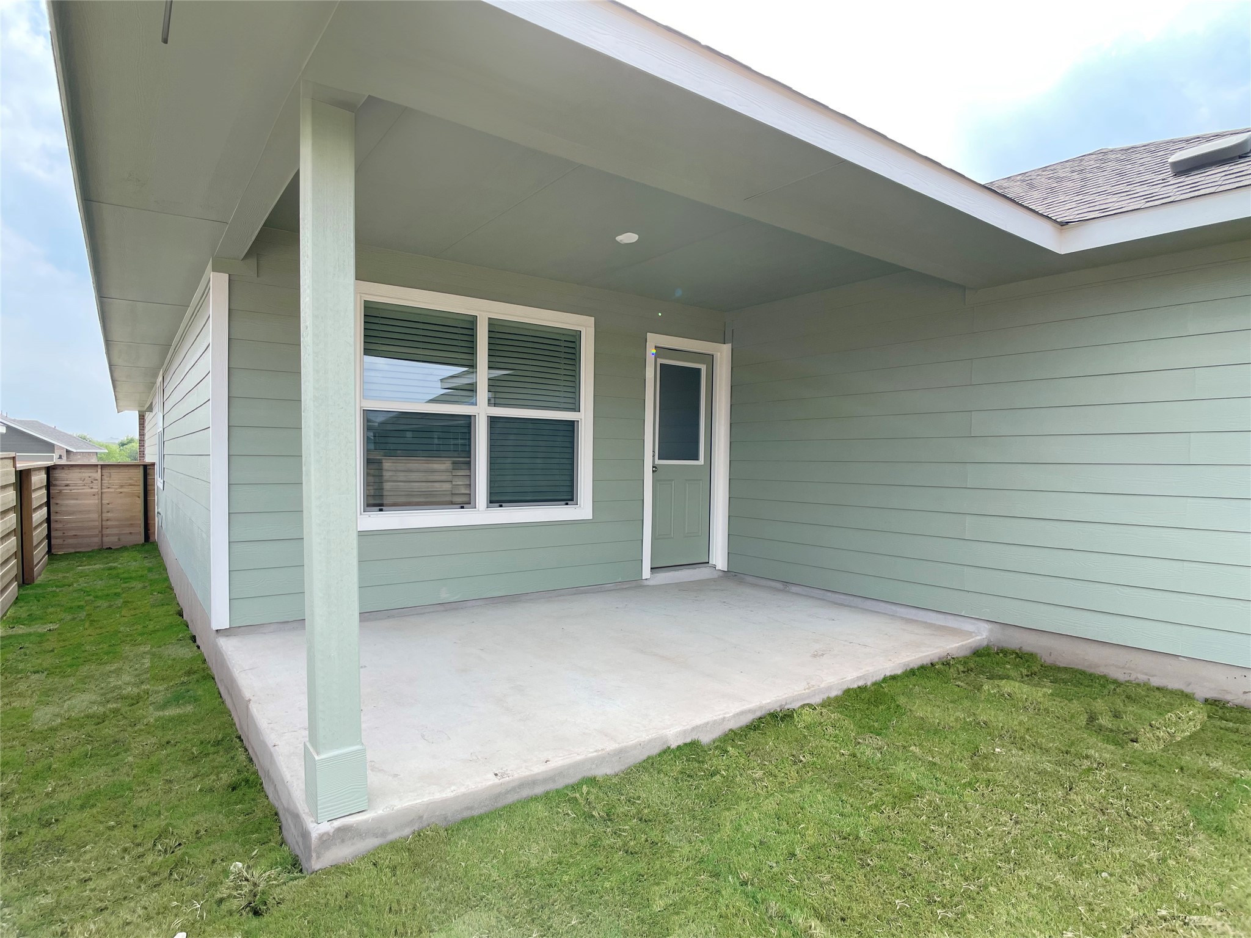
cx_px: 626
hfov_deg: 67.3
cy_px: 469
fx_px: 940
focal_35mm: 26
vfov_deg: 53.1
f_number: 1.6
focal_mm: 4.2
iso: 32
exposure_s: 1/842
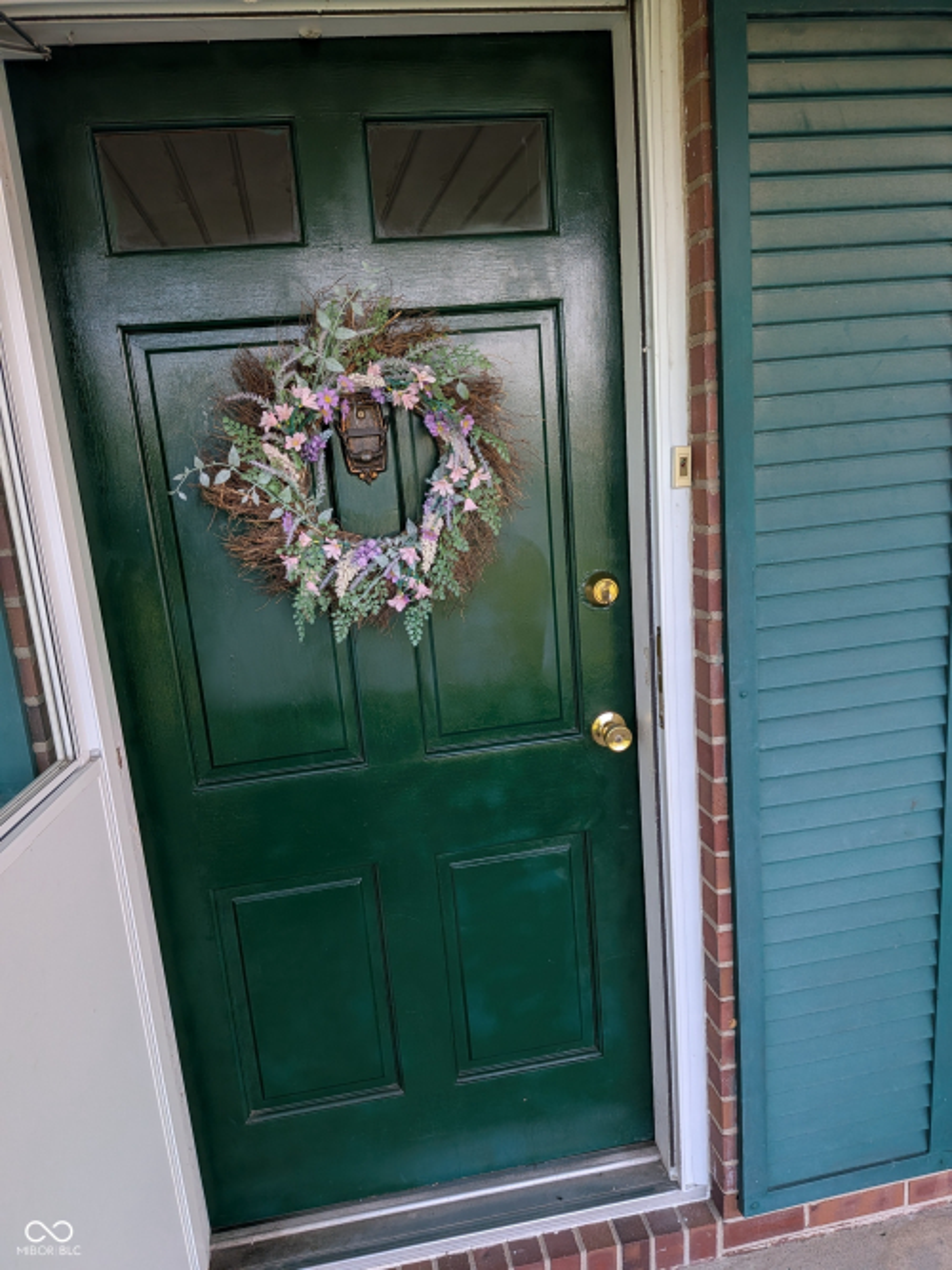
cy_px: 635
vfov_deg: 71.6
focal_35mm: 24
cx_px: 476
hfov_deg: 56.8
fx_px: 880
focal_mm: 4.53
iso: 29
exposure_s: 1/148
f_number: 1.7
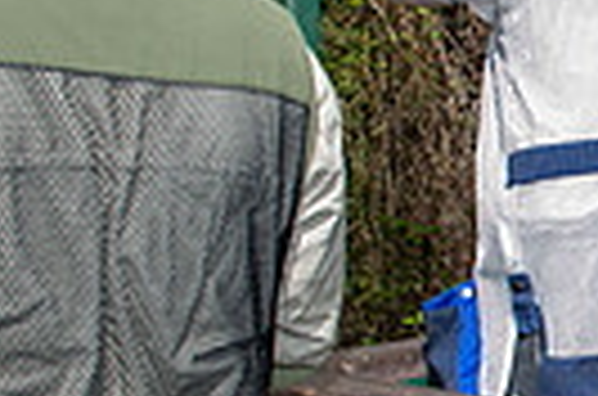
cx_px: 1115
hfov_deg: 16.1
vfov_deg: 13.0
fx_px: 1740
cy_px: 256
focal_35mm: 105
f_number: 5.6
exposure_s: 1/160
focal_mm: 24
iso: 50
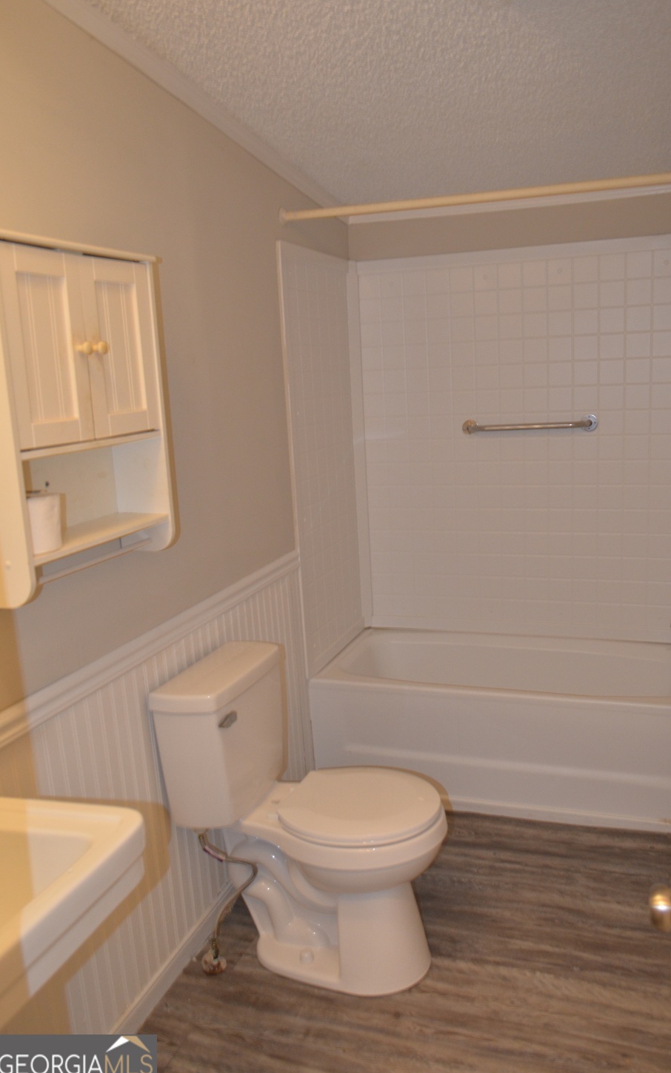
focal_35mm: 28
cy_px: 542
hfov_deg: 44.5
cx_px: 357
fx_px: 819
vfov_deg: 66.5
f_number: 3.5
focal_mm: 18
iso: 800
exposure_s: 1/30
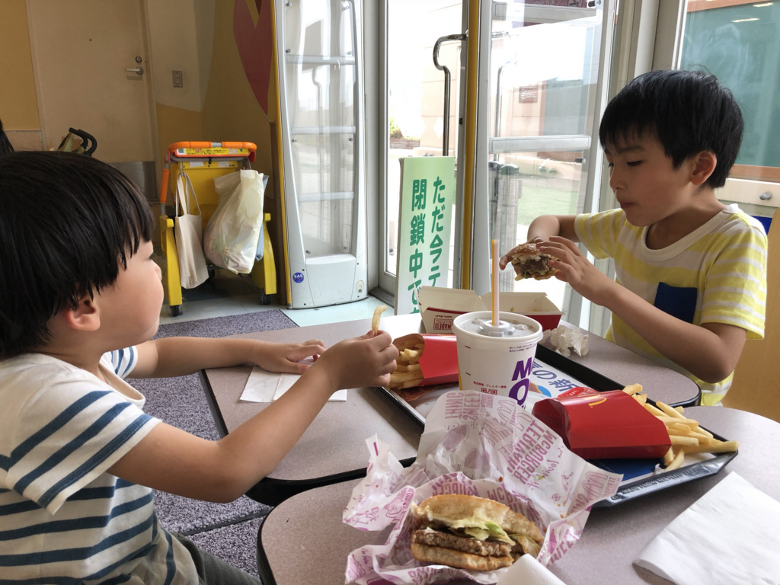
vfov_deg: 49.7
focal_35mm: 28
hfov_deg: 63.4
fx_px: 631
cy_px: 292
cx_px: 390
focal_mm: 3.99
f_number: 1.8
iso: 32
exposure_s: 1/100
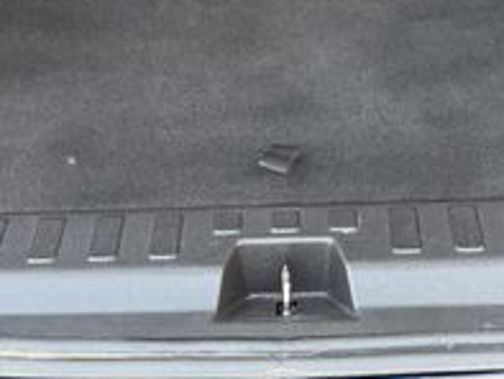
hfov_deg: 25.0
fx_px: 1136
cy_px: -223
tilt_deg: -19.4
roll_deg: -0.3
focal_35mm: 78
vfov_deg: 16.8
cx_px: 266
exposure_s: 1/243
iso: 125
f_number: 1.78
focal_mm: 6.76
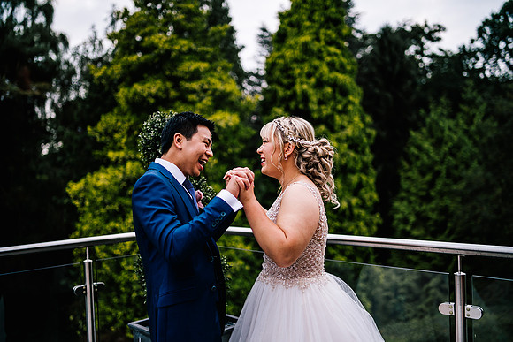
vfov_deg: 37.9
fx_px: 499
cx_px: 256
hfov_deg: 54.4
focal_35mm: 35
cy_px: 171
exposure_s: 1/250
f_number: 1.4
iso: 100
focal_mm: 35
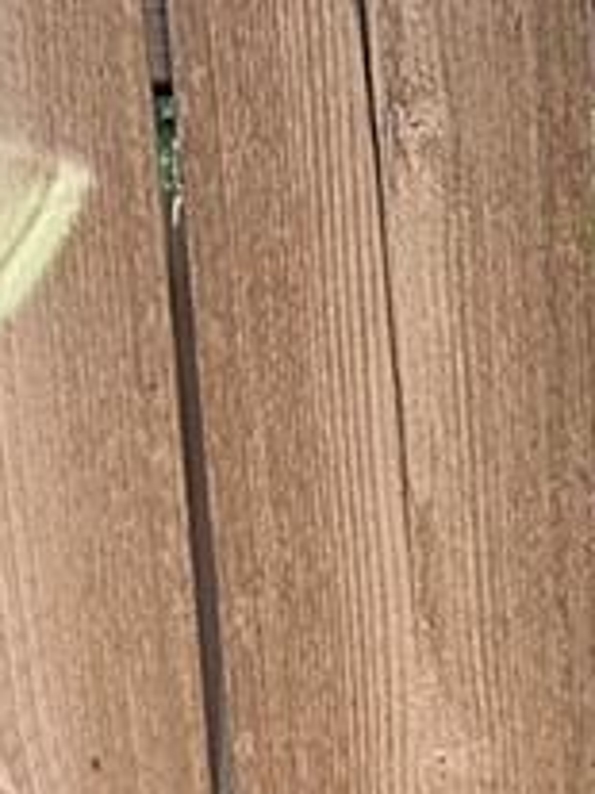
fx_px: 2386
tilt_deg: -12.9
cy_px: 951
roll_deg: -2.2
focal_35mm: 104
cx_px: 1090
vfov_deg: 18.0
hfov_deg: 12.8
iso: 80
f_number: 2.2
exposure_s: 1/99
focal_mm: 2.22
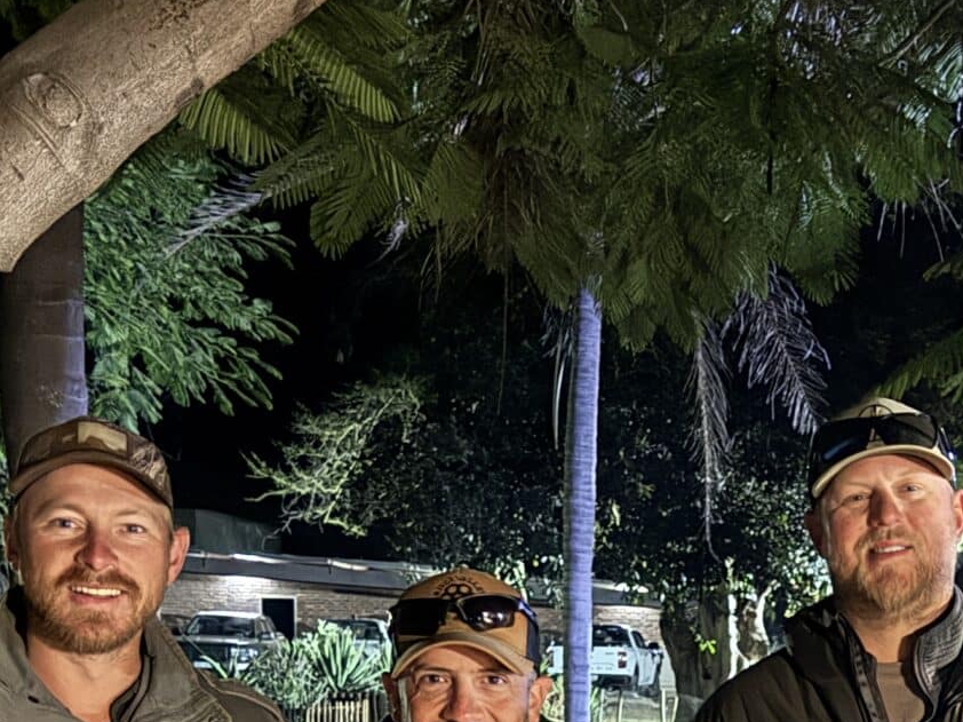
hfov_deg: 26.0
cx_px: 822
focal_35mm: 73
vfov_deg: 19.0
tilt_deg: -6.7
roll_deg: -0.7
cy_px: 874
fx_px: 2030
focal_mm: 6.76
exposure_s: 1/14
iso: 3200
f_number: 1.78
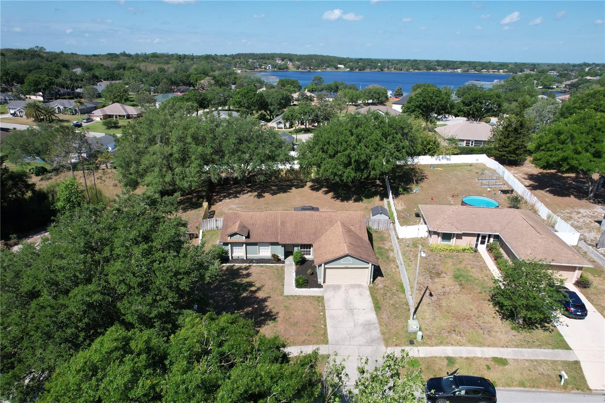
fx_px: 370
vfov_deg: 57.2
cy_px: 202
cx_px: 302
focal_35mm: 22
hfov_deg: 78.6
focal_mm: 8.38
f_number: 2.8
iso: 120
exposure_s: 1/2000
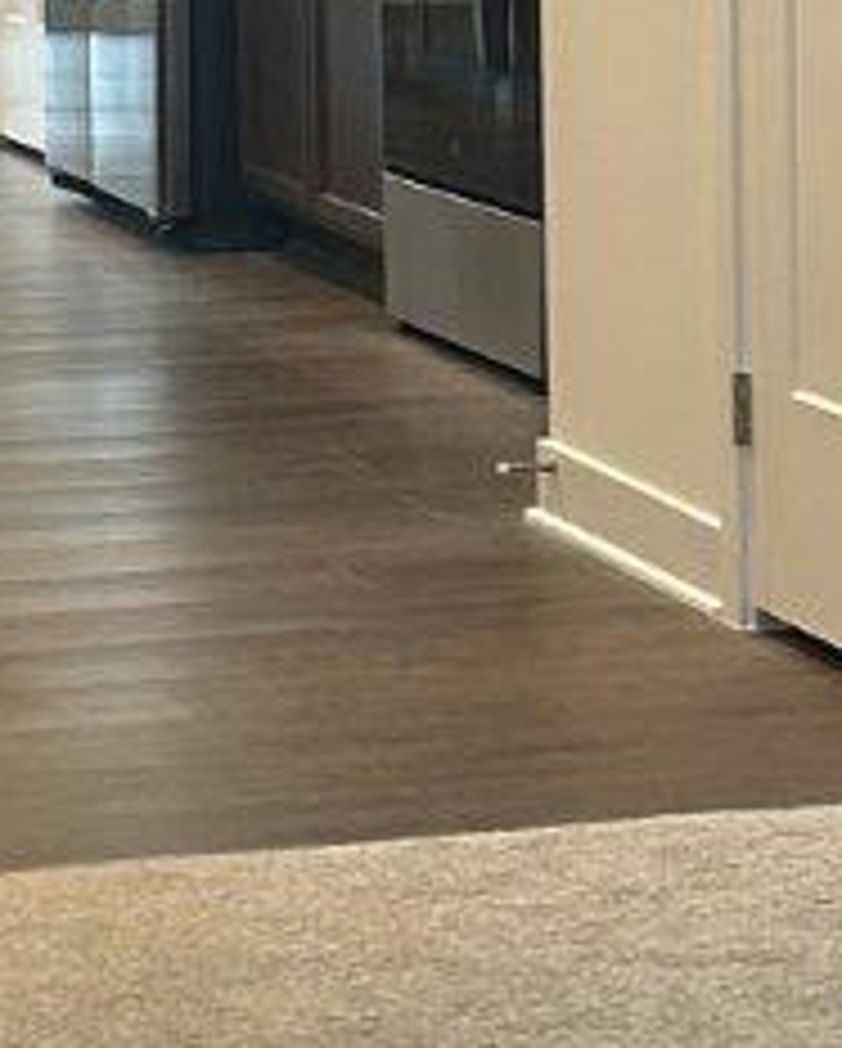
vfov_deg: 11.4
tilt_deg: -6.6
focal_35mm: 167
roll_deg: +1.3
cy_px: 54
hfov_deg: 9.1
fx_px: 5192
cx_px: -185
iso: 100
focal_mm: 5.7
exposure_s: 1/60
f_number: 1.5
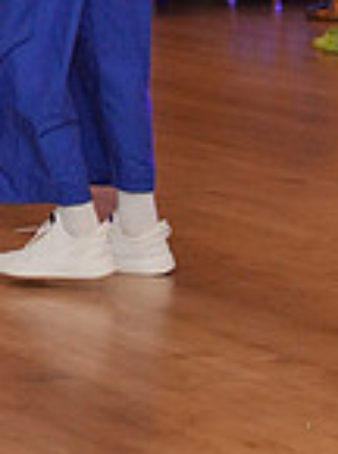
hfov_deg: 6.0
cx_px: -146
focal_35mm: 243
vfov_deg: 7.9
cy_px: -307
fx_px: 3178
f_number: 3.2
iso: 8000
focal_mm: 63
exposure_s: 1/250
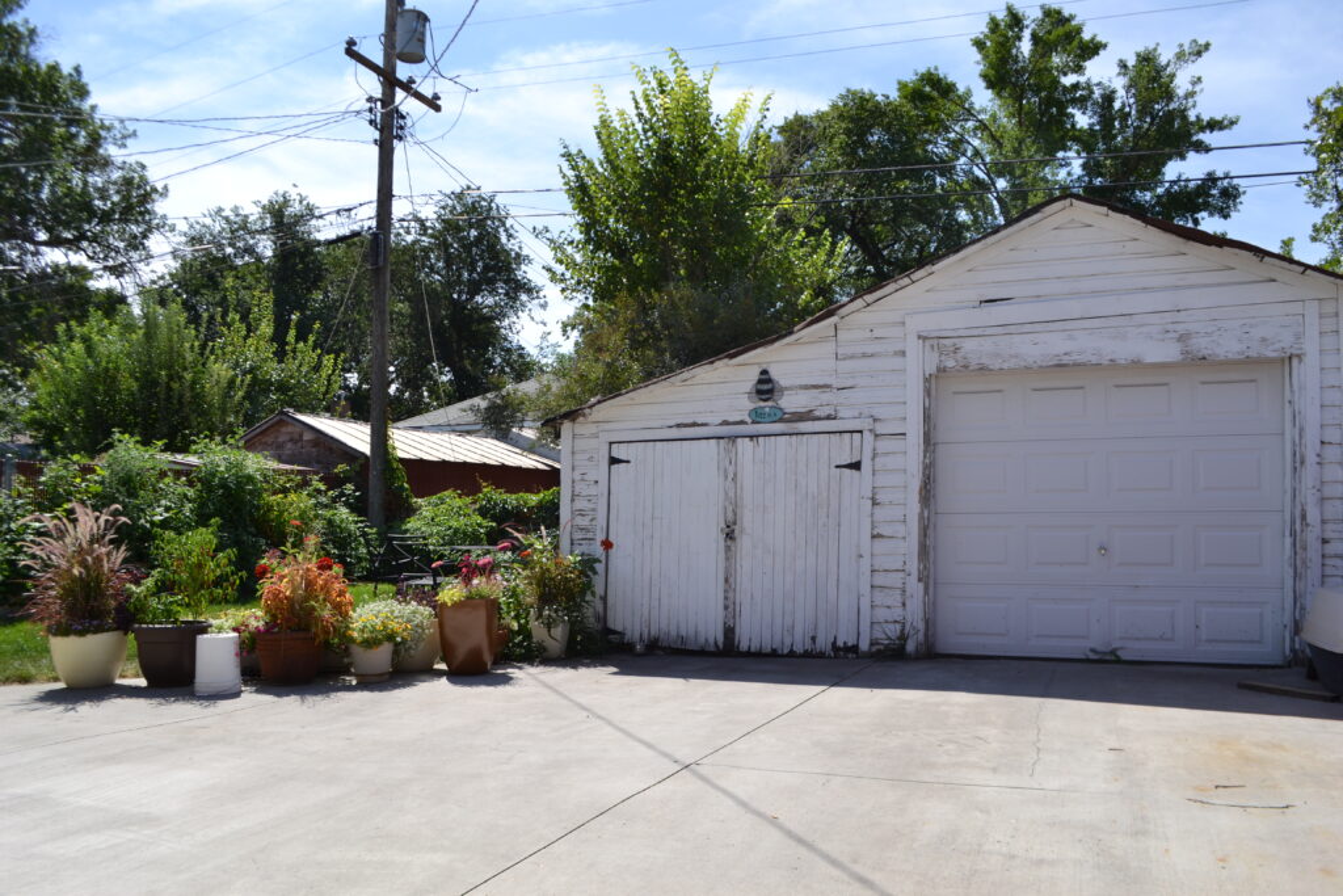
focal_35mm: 27
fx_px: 1007
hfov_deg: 67.4
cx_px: 672
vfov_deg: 47.9
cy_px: 448
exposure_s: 1/320
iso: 100
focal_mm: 18
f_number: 5.6
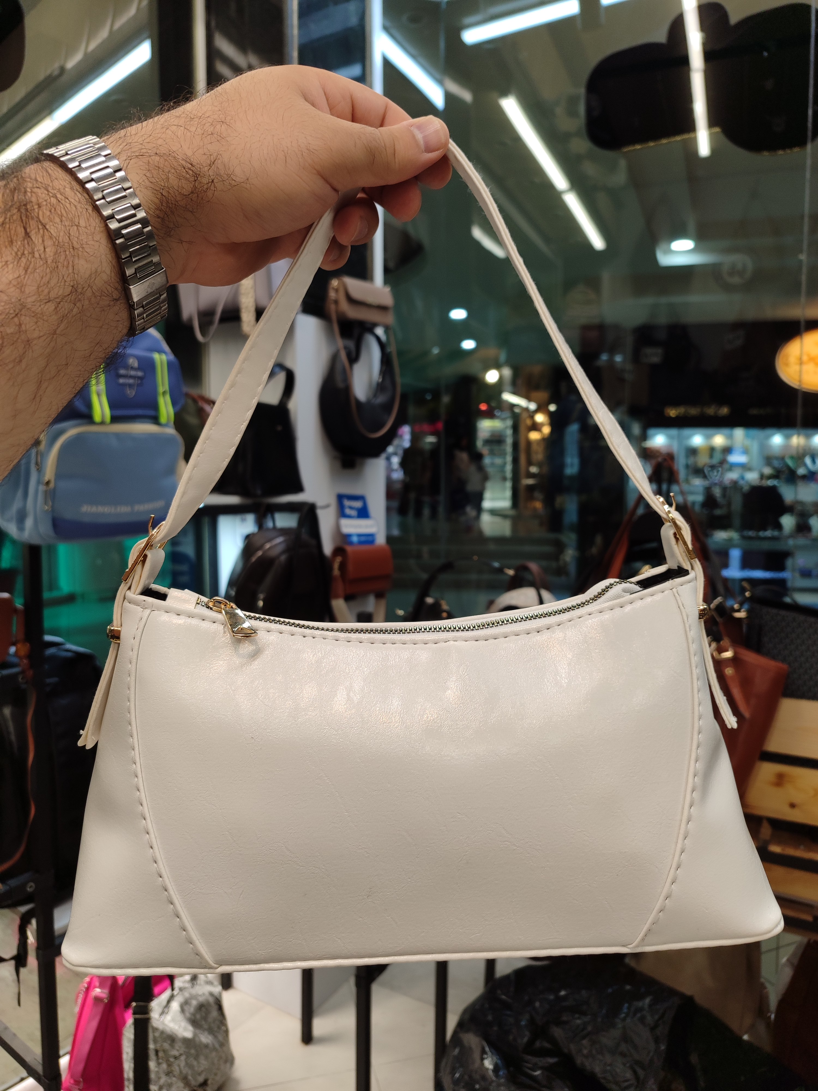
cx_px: 409
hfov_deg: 54.9
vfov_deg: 69.4
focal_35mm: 25
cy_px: 546
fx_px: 788
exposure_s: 1/100
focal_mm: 5.95
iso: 80
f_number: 1.89
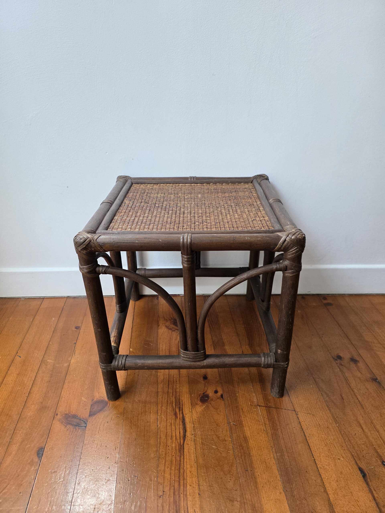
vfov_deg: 73.9
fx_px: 341
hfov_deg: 58.9
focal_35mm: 23
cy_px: 256
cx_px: 192
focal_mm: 6.3
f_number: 1.7
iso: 200
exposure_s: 1/180
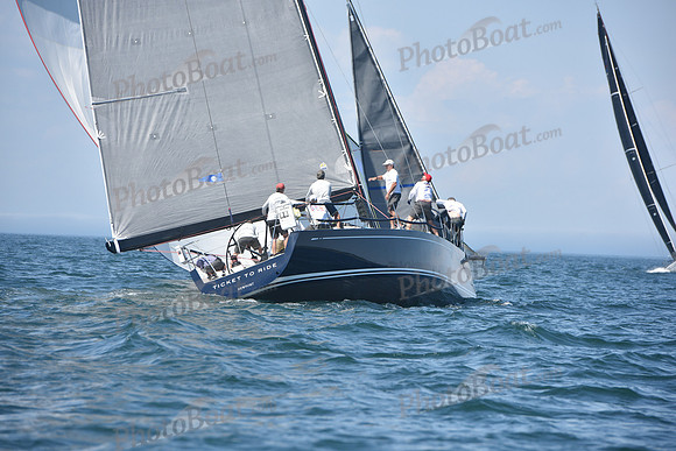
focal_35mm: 200
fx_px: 3756
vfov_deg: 6.9
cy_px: 226
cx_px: 338
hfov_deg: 10.3
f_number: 6.3
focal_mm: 200
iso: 320
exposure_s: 1/1600
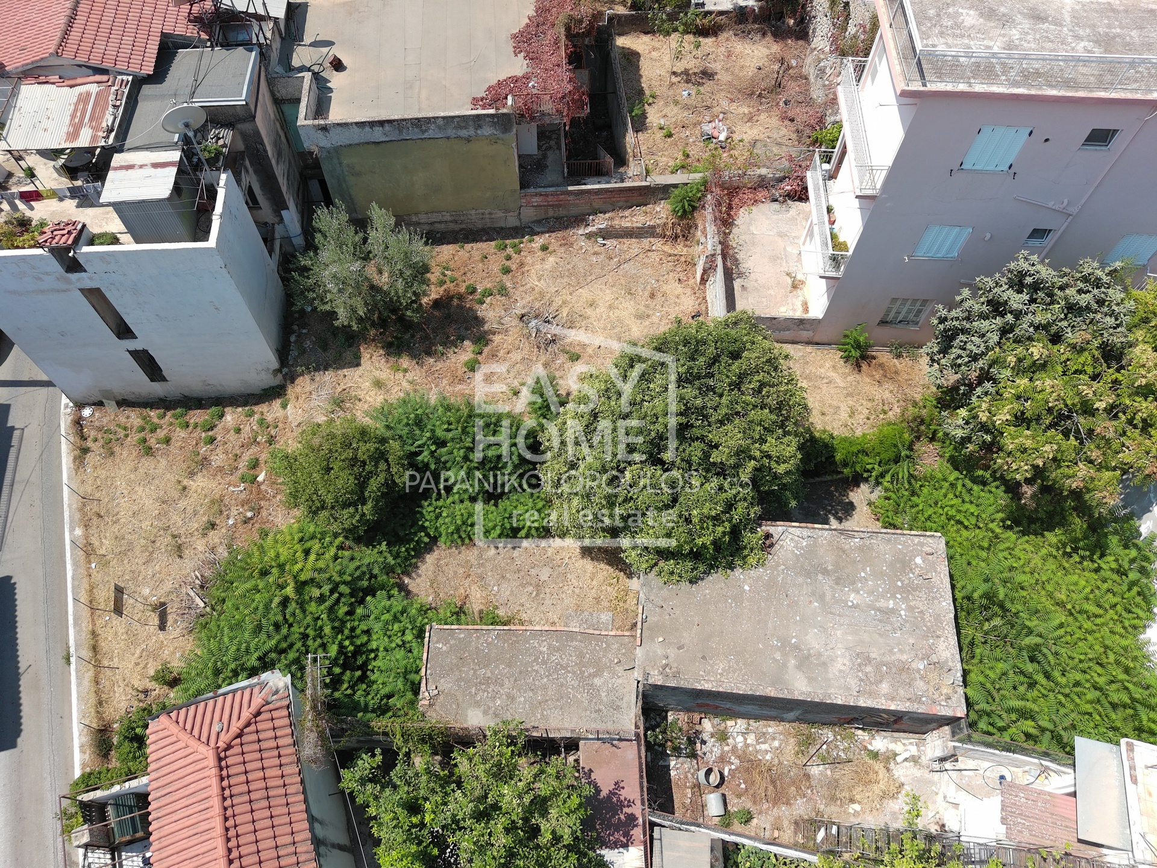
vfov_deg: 58.9
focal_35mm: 23
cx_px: 578
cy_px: 434
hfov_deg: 73.9
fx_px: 769
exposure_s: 1/2469
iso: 102
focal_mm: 6.67
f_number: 1.9
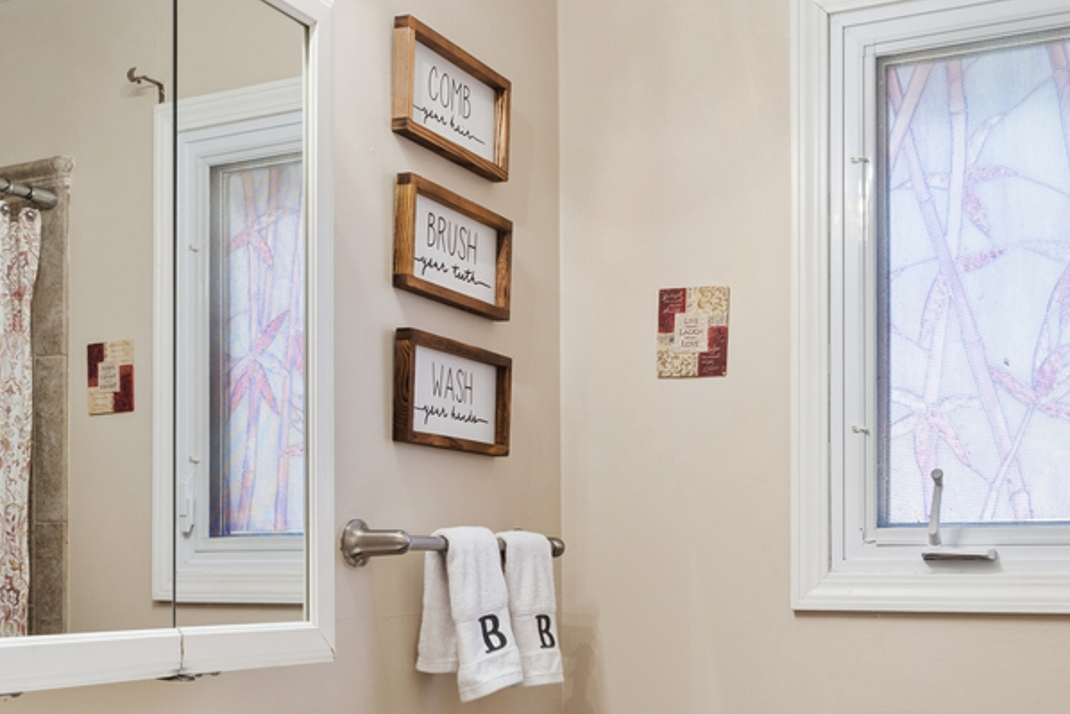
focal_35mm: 46
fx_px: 1367
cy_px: 551
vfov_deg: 28.7
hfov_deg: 42.7
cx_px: 537
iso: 200
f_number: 8
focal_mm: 17
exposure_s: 1/20
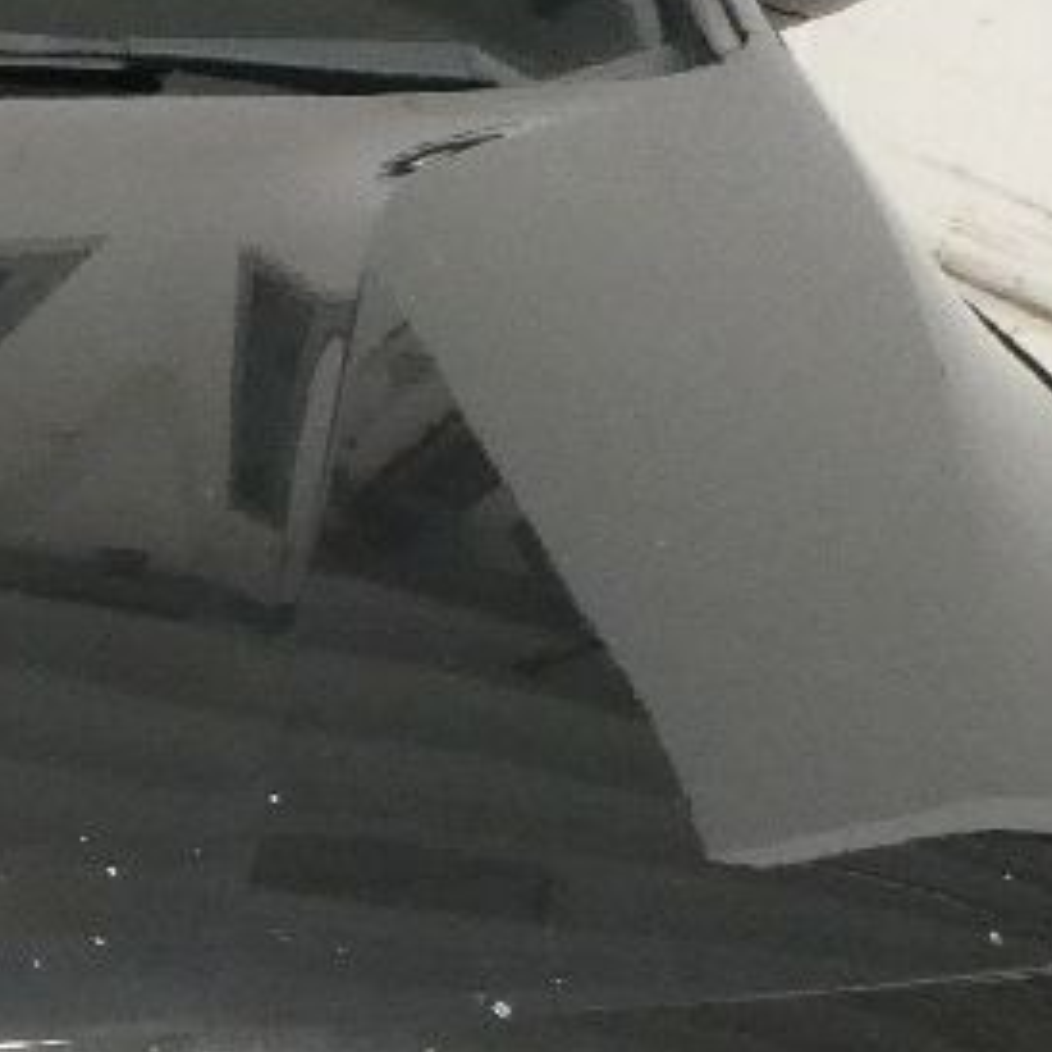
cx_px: -749
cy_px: 910
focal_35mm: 124
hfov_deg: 12.9
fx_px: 4263
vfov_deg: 14.0
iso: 500
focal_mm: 4.3
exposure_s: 1/60
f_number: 3.3
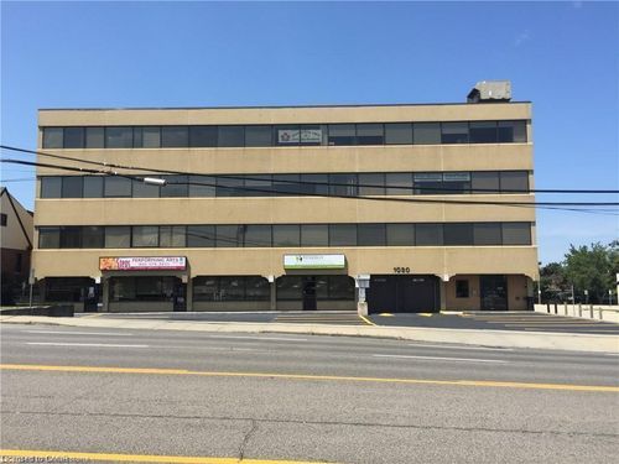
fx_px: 519
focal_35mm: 29
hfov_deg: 61.7
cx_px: 310
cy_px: 232
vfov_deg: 48.2
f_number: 2.2
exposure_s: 1/1721
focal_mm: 4.15
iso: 32
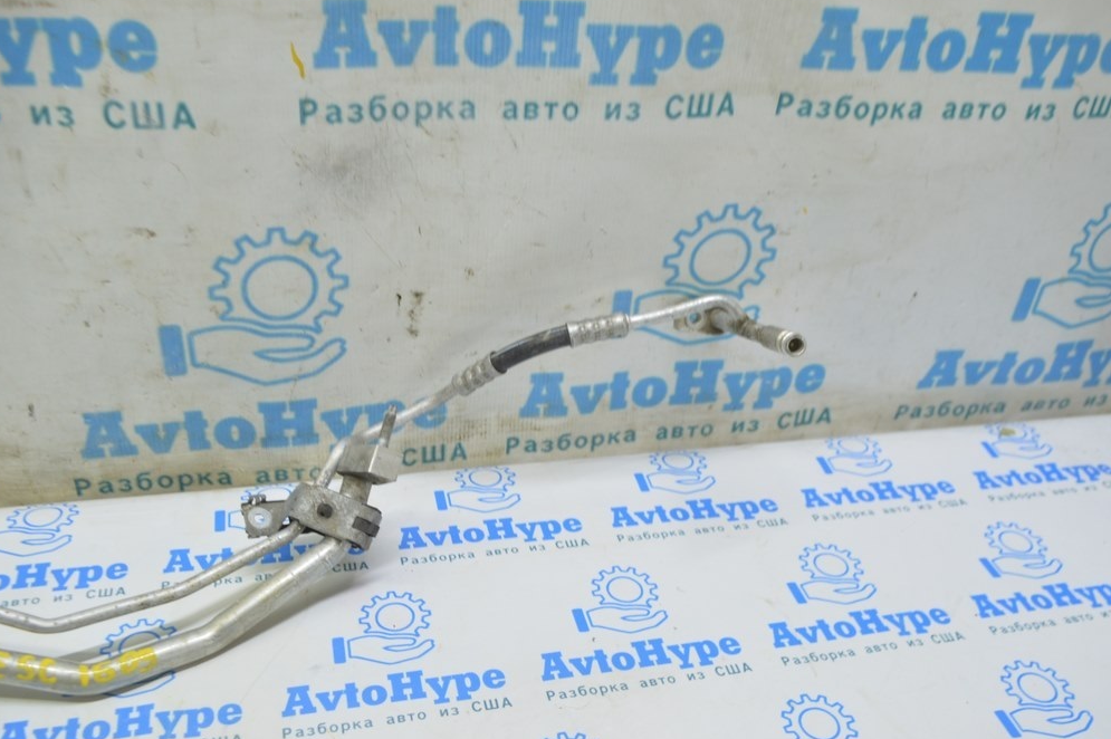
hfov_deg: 53.8
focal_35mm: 36
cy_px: 363
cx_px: 540
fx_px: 1095
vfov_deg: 37.3
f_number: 5.6
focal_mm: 23
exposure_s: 1/20
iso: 400
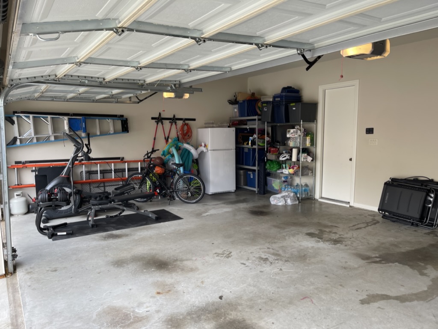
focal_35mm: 26
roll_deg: -0.5
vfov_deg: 53.1
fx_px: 329
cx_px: 219
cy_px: 164
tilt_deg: -7.5
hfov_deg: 67.3
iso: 32
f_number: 1.6
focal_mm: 5.1
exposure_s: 1/167
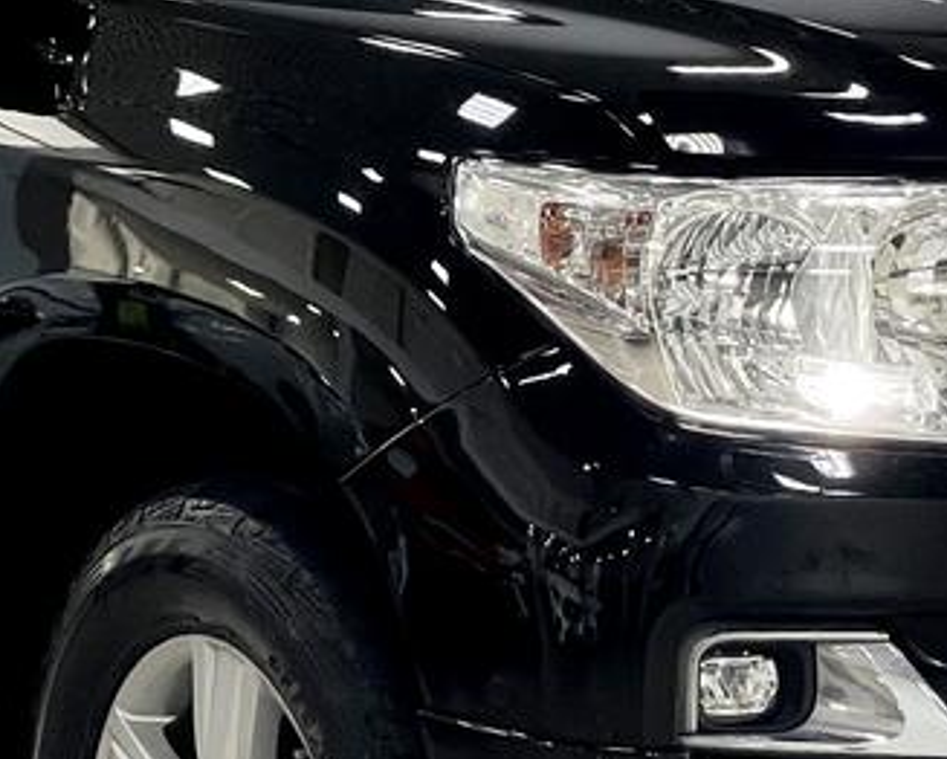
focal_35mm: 186
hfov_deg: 10.4
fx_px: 5216
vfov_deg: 8.3
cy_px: 136
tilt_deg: -2.9
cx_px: 573
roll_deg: +2.1
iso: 200
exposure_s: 1/97
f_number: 2
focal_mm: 6
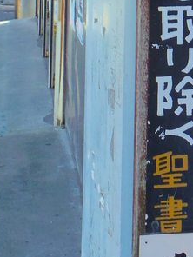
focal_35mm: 146
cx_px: 214
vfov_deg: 13.0
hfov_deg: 10.0
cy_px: -98
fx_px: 1085
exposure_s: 1/160
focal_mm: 6.5
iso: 200
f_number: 4.5
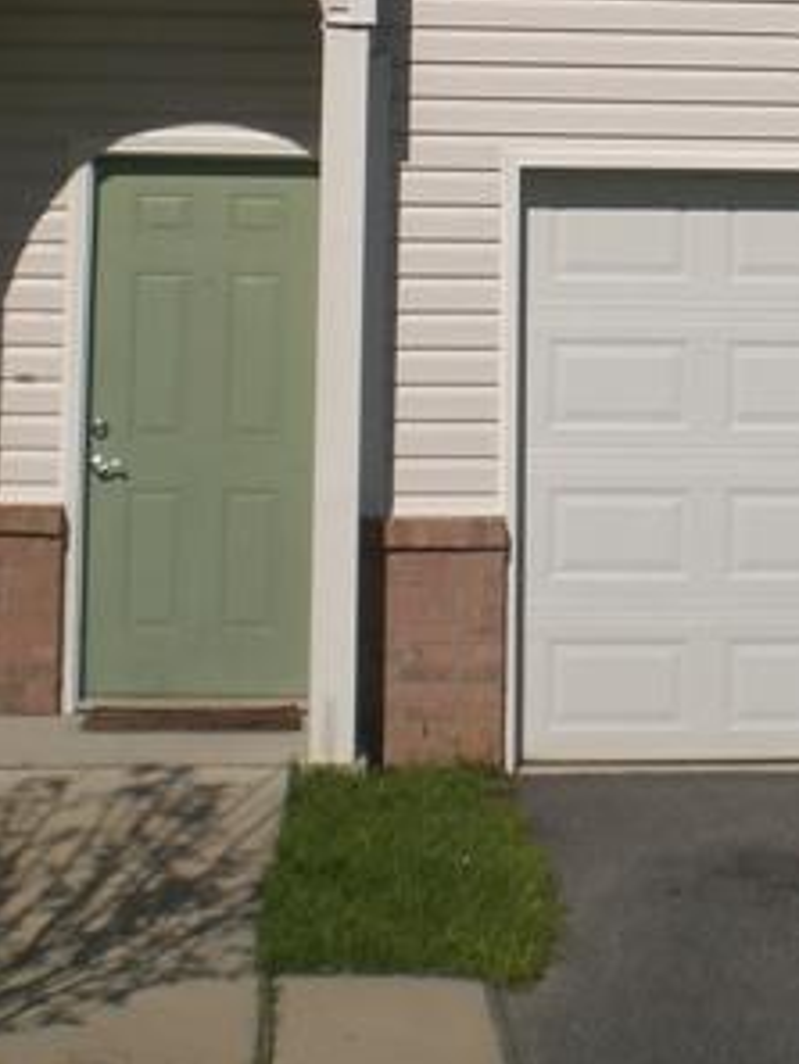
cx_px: 595
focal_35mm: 90
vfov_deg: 21.3
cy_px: 100
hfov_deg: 16.3
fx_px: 2768
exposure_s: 1/1600
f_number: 4.4
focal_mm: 6.3
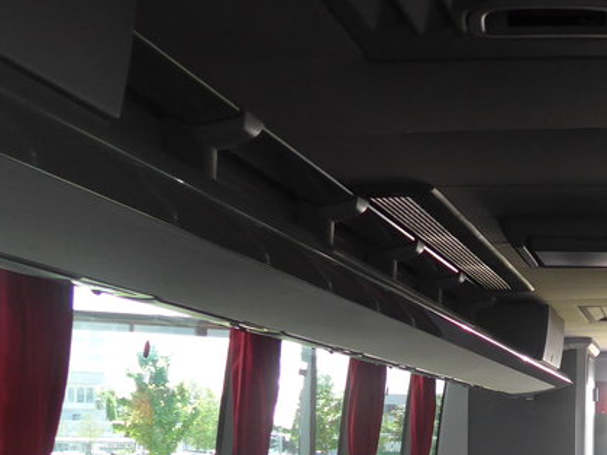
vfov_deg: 17.2
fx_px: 1455
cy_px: 497
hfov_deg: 22.9
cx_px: 553
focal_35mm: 83
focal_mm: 6
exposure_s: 1/60
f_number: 2
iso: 250
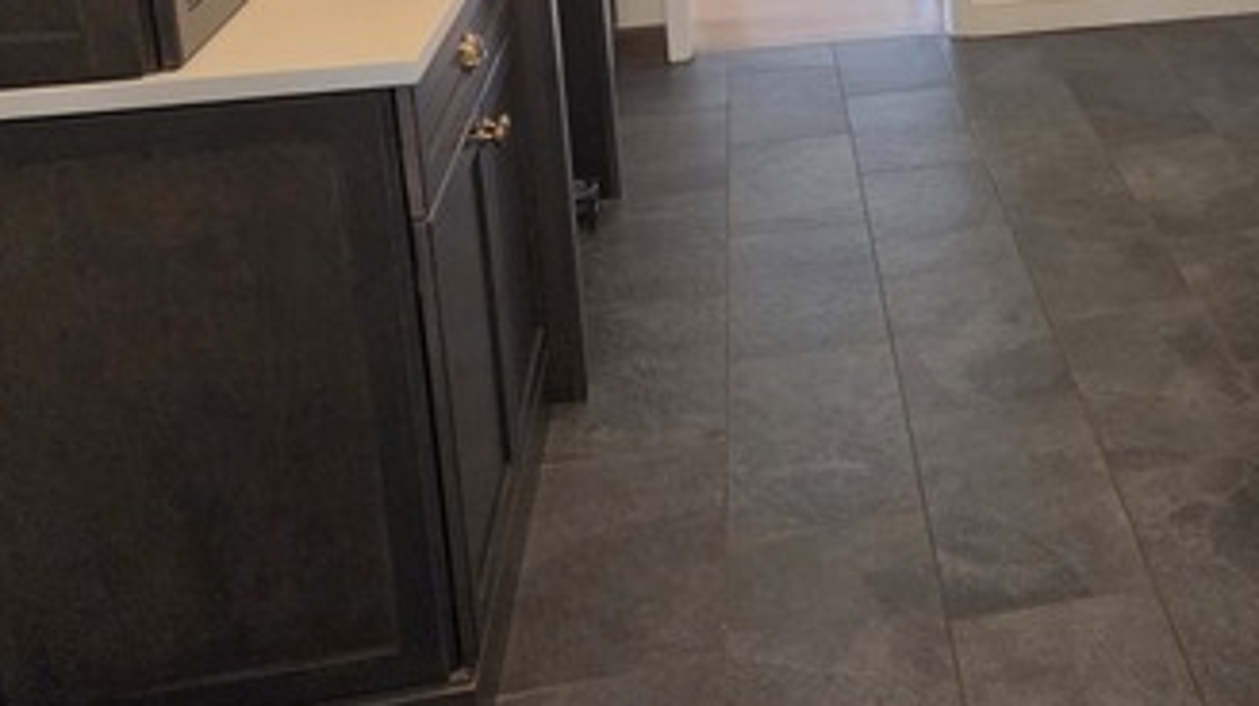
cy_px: -69
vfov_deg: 22.2
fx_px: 1701
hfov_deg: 37.1
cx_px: 1207
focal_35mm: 51
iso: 800
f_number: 1.8
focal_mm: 5.4
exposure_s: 1/120
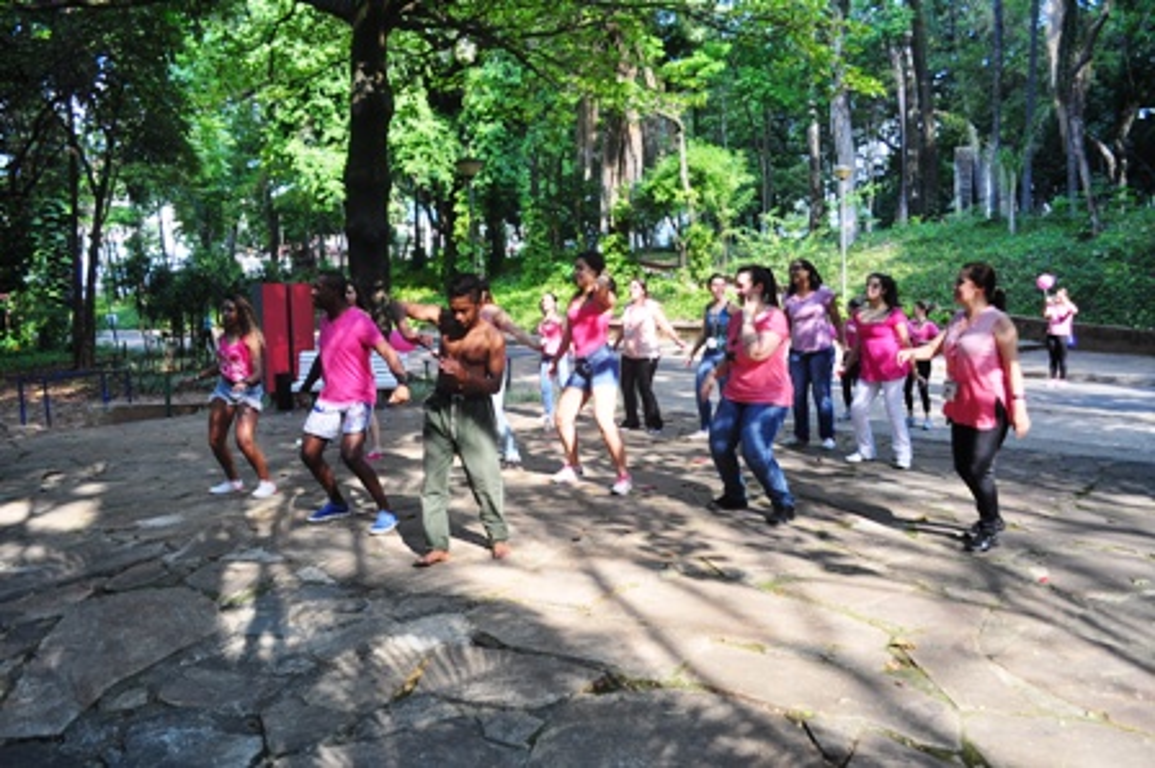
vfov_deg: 47.9
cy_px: 384
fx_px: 866
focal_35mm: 27
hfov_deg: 67.4
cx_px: 578
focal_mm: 18
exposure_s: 1/125
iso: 220
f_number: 5.6
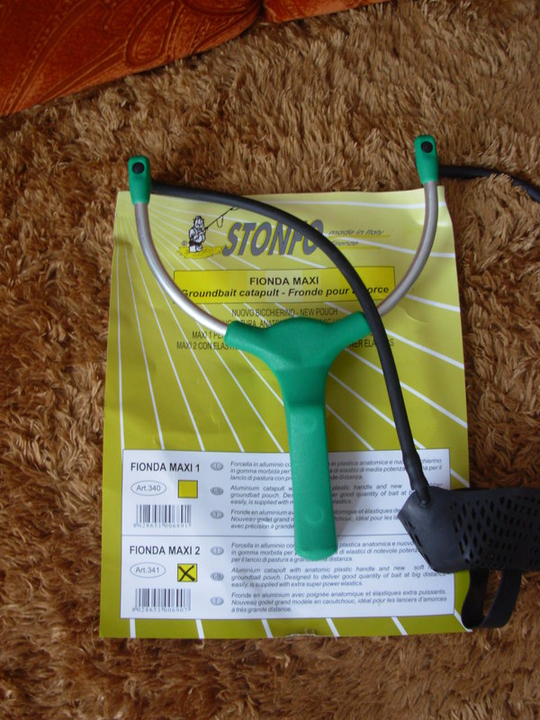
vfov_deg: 49.0
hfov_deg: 37.7
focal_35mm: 38
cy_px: 360
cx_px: 270
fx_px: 790
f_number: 2.9
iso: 87
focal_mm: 6.3
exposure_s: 1/32
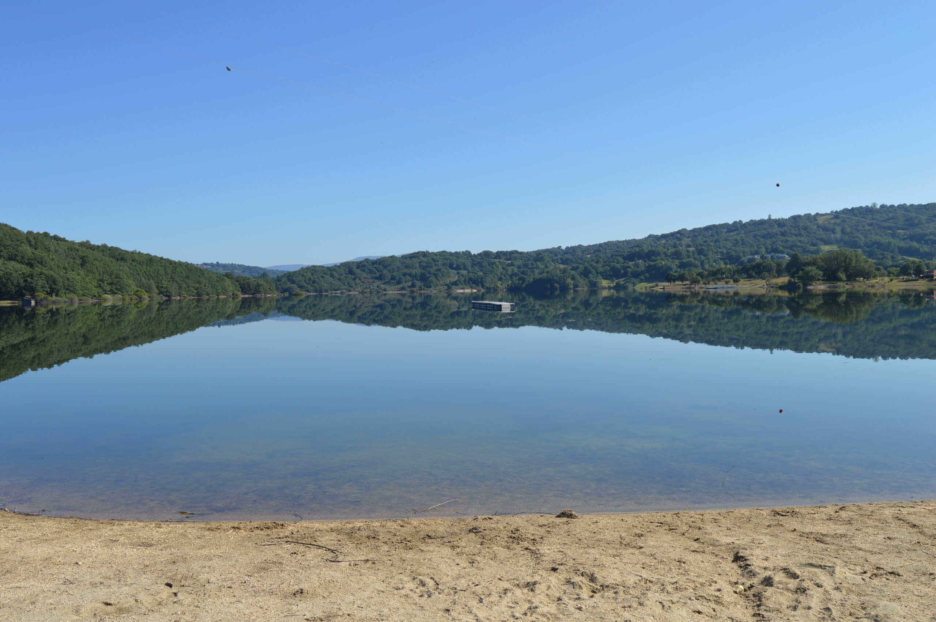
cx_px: 468
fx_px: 857
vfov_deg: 39.9
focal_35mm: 33
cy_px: 311
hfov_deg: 57.3
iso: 100
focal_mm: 22
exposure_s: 1/250
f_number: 8
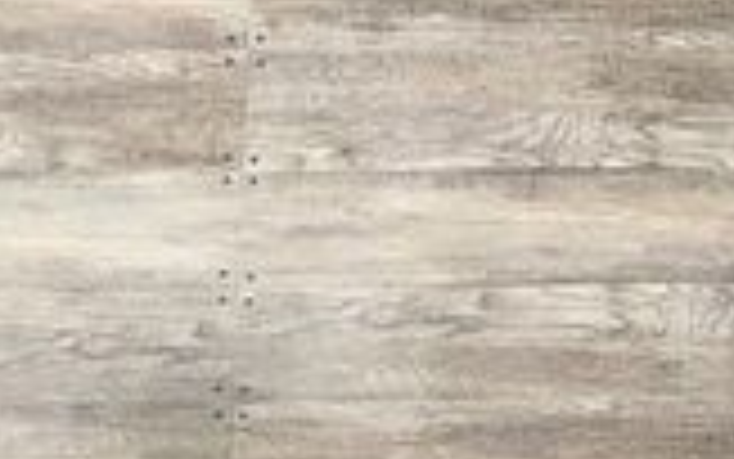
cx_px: -234
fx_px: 2001
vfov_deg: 12.6
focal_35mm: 100
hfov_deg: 19.1
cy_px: 621
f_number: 1.78
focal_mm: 6.76
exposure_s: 1/30
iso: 64
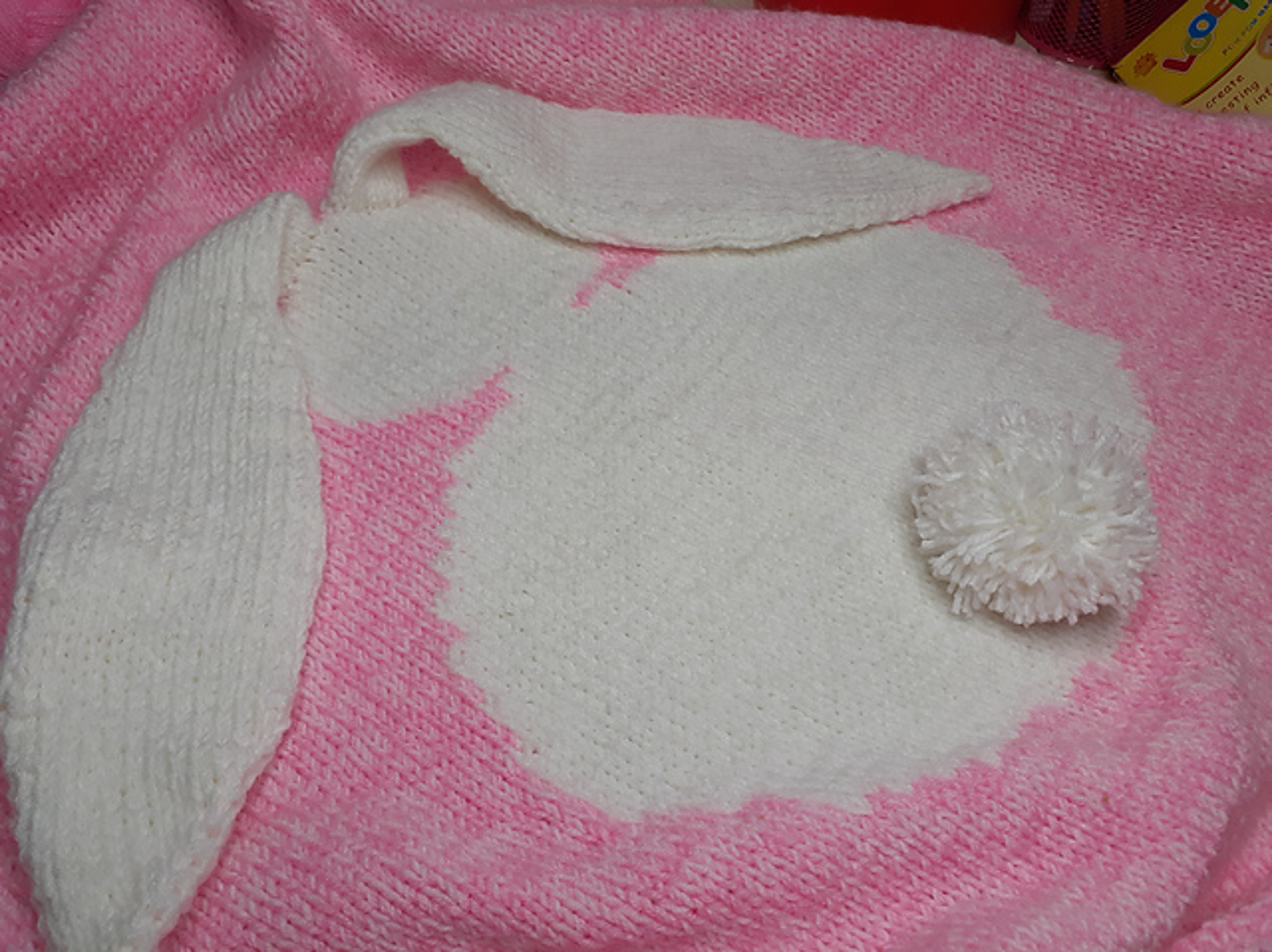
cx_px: 636
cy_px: 476
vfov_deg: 51.3
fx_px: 991
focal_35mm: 27
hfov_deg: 65.4
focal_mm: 3.6
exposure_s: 1/50
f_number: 1.9
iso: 100
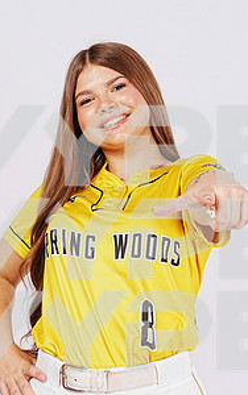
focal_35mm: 107
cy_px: 240
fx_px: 1155
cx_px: 112
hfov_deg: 12.3
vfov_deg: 19.4
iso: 400
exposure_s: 1/125
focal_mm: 70
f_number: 9
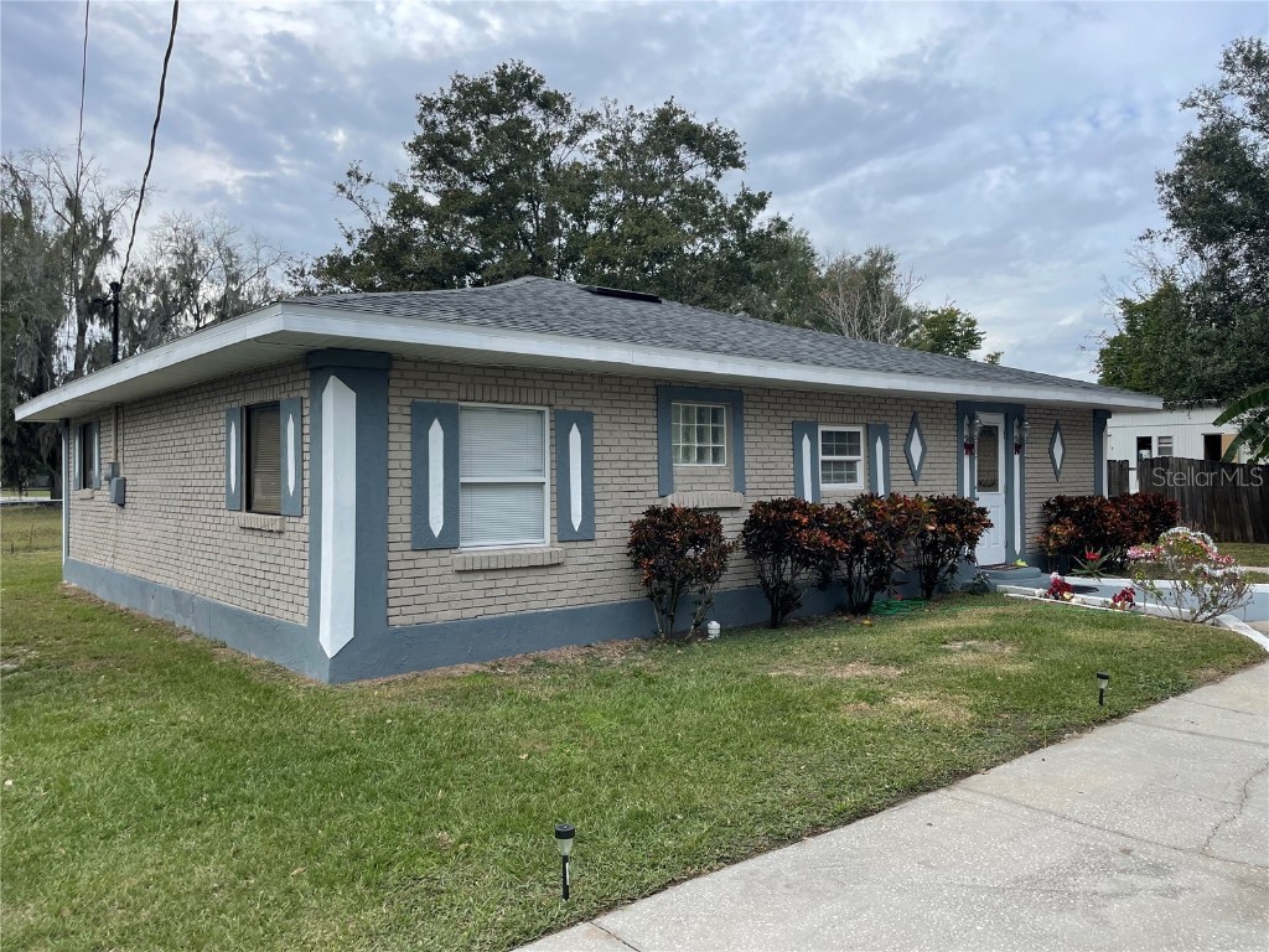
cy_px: 476
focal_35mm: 26
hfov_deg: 67.3
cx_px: 634
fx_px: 953
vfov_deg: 53.1
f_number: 1.6
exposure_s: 1/1667
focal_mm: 4.2
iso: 32
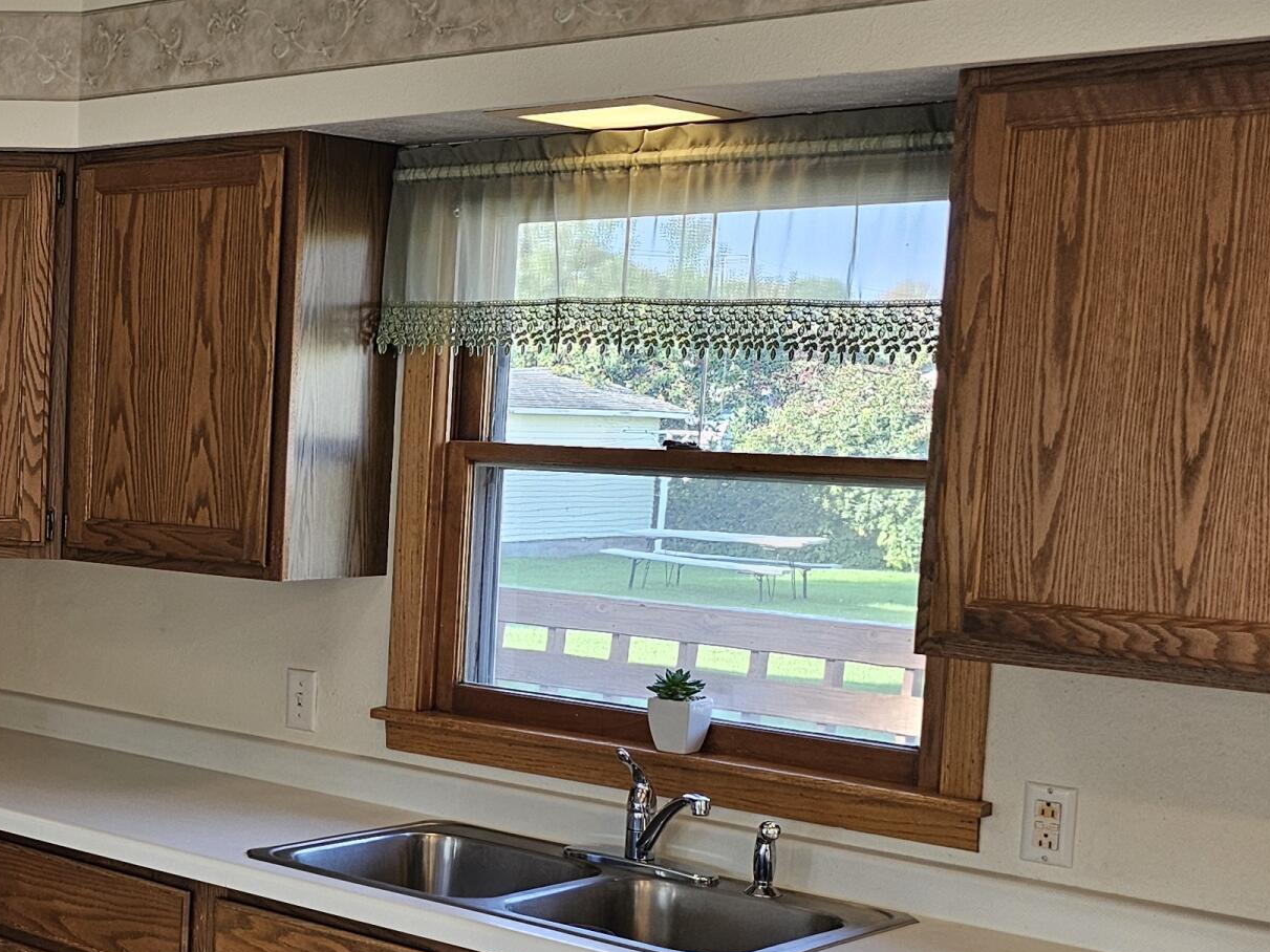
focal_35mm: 57
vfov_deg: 25.6
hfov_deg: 31.2
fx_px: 2091
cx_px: -14
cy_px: 550
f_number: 1.7
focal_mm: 6.3
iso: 100
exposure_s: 1/120
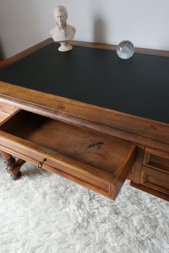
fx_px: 211
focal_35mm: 30
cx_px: 84
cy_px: 126
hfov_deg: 43.6
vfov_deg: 61.9
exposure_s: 1/30
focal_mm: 20
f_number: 5.6
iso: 1600
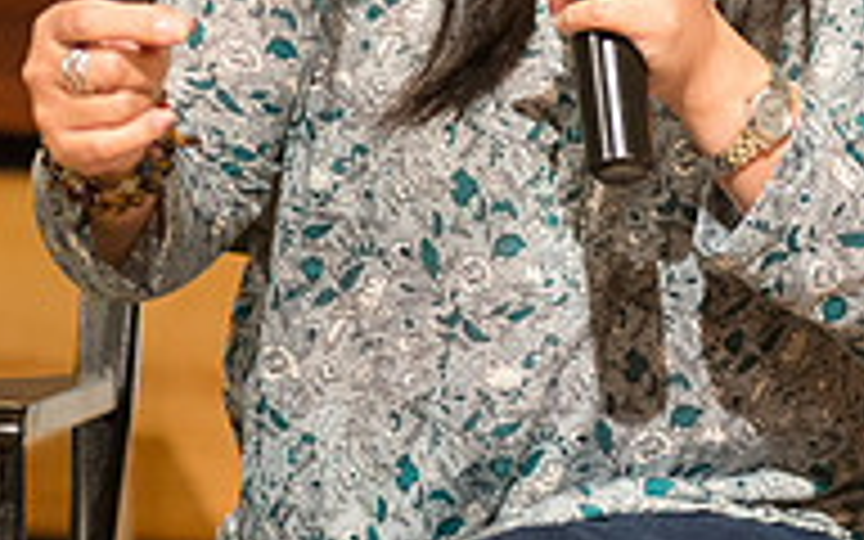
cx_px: 477
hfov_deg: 8.5
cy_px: 29
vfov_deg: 5.3
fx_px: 5816
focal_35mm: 247
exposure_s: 1/200
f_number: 4
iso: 2500
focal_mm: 80
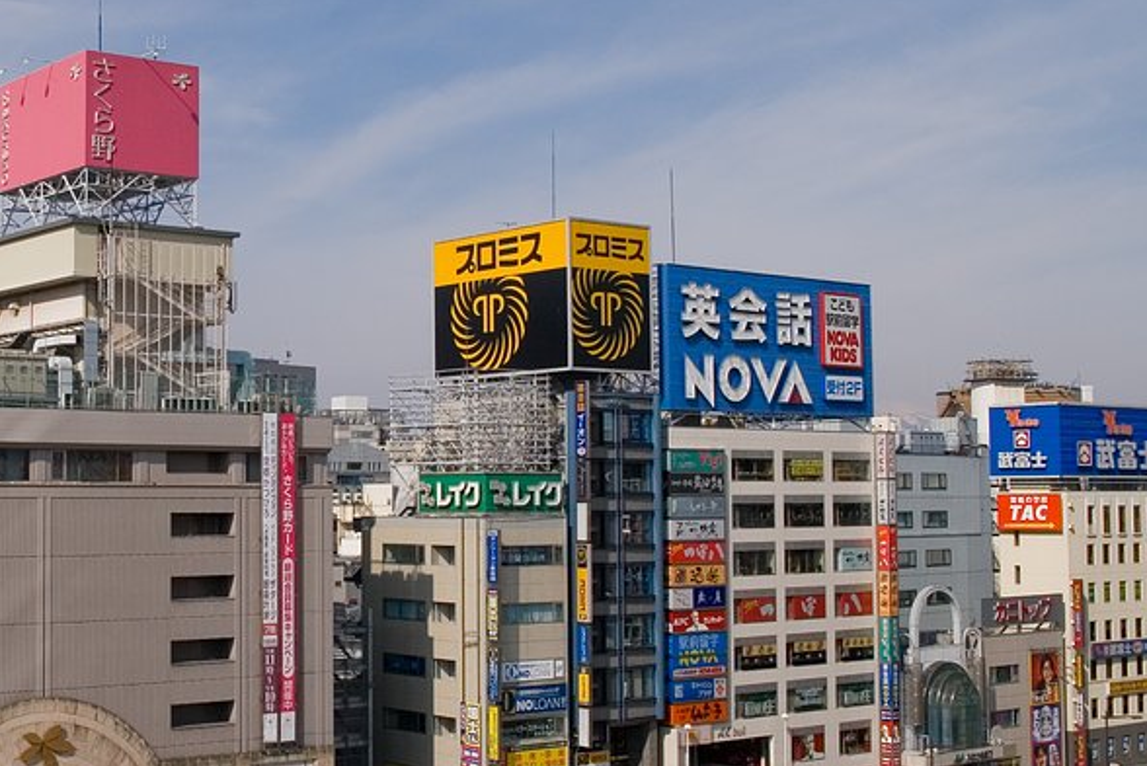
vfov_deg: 24.7
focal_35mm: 55
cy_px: 374
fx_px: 1749
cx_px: 248
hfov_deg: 35.3
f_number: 8
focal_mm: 21
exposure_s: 1/1250
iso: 200
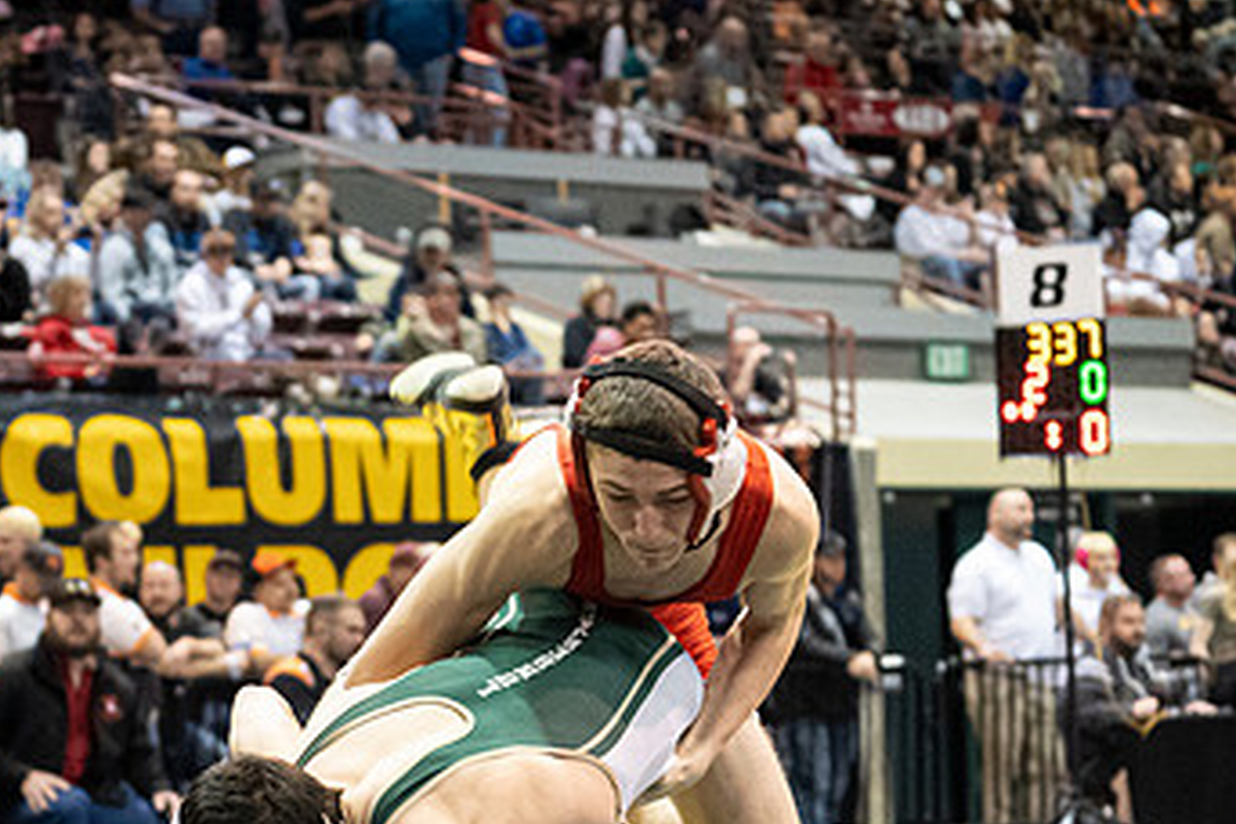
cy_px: 726
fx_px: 4738
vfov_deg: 9.9
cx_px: 237
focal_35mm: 138
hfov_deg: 14.8
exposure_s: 1/500
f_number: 4
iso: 16000
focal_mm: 70
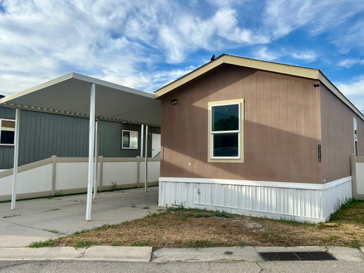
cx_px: 209
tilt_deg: +5.4
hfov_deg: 58.1
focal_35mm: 31
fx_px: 326
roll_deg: +0.7
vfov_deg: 45.4
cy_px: 129
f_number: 1.5
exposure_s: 1/2571
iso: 50
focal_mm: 5.7
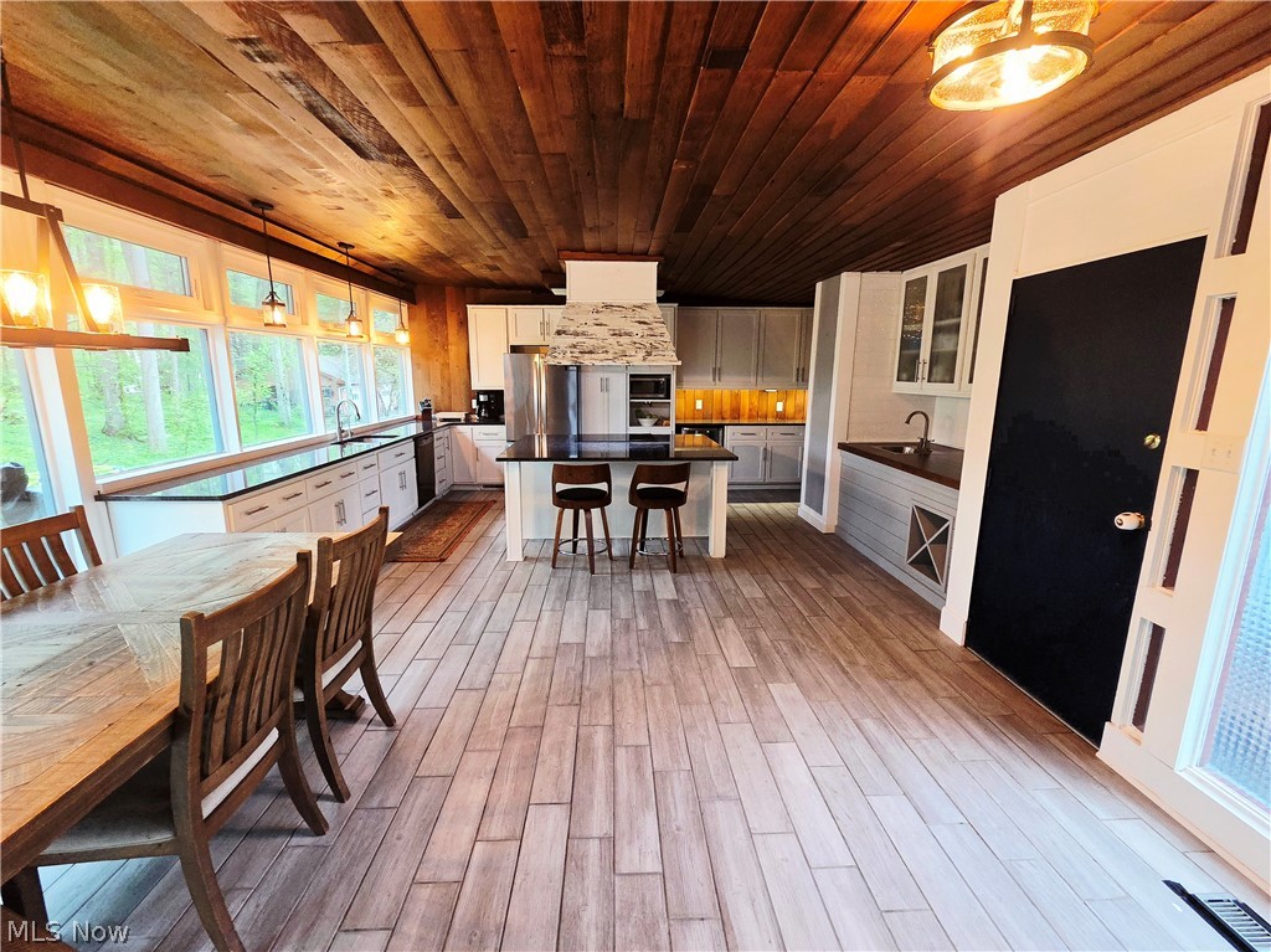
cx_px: 636
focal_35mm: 13
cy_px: 476
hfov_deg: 106.2
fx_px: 477
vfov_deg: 89.9
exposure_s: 1/60.2
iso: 500
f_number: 2.2
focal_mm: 2.2
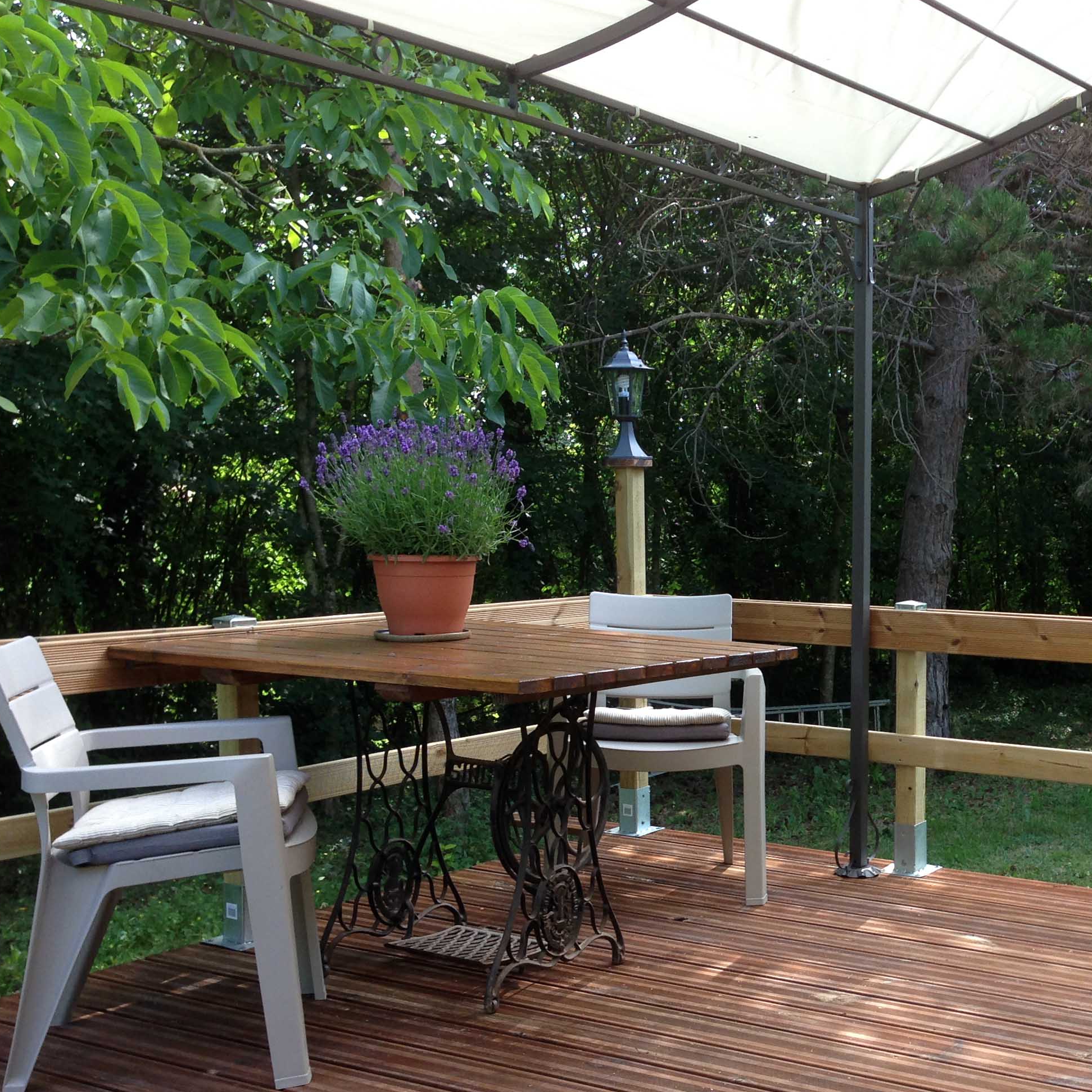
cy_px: 674
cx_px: 900
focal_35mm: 49
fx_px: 1749
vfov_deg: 34.5
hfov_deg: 33.5
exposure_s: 1/126
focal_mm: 4.12
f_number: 2.4
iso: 50
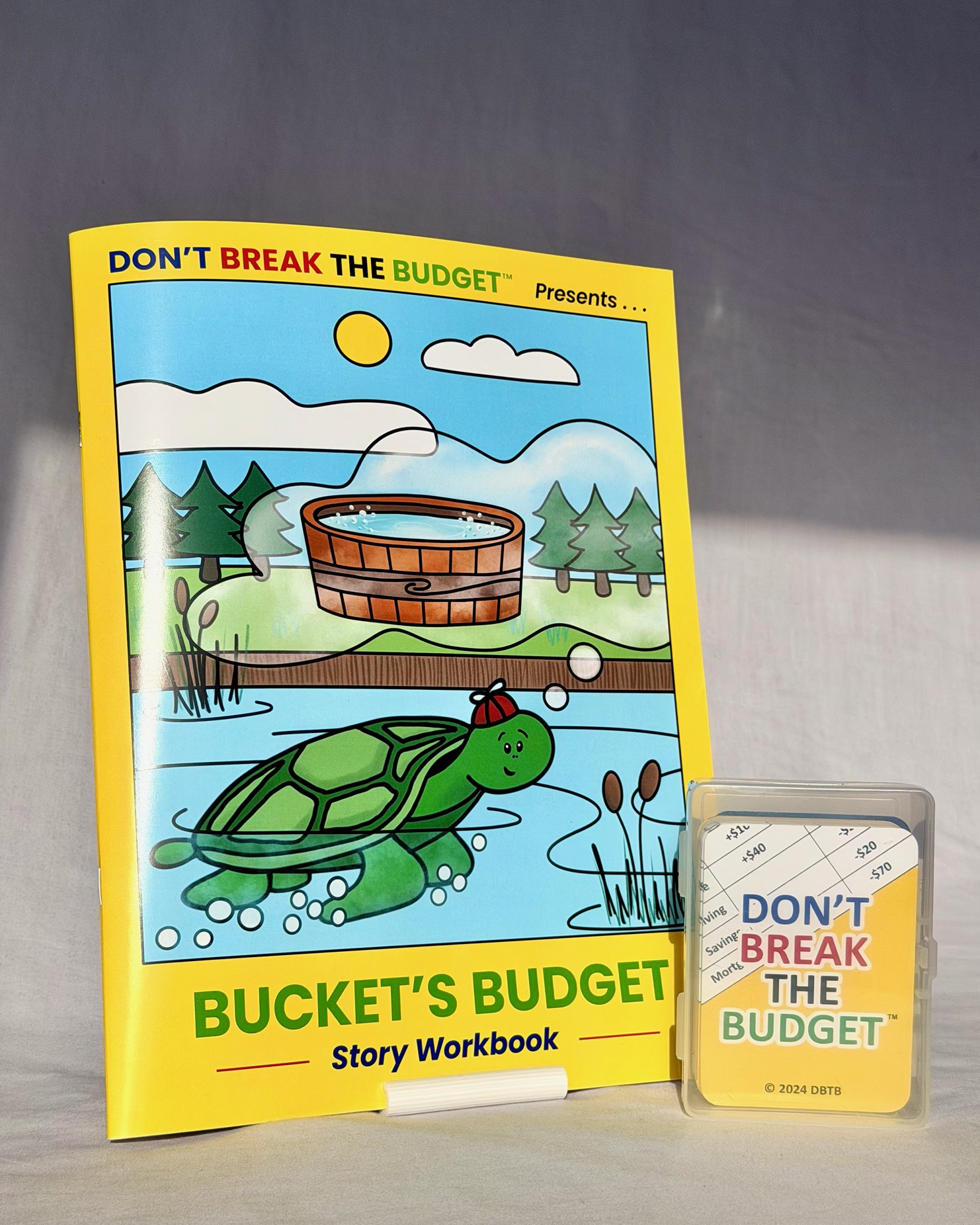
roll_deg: -1.8
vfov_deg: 36.6
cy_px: 656
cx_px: 484
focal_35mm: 51
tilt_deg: -4.2
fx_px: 1849
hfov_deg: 29.7
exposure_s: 1/6536
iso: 80
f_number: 1.78
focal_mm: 6.76
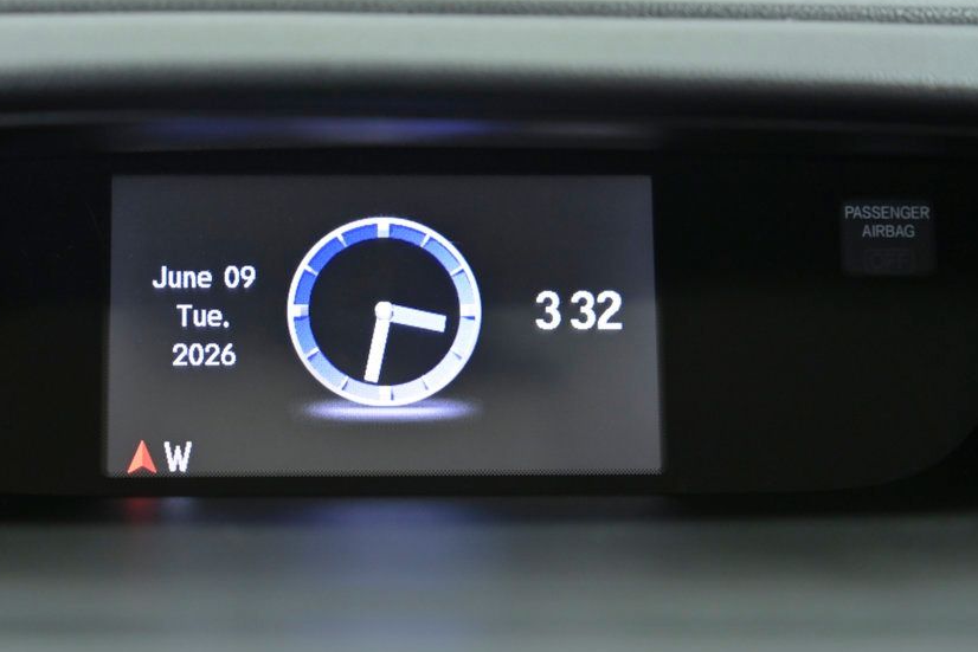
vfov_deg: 14.7
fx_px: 2527
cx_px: 398
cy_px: 332
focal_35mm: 93
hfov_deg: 21.9
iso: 2000
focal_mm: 75
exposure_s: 1/200
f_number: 4
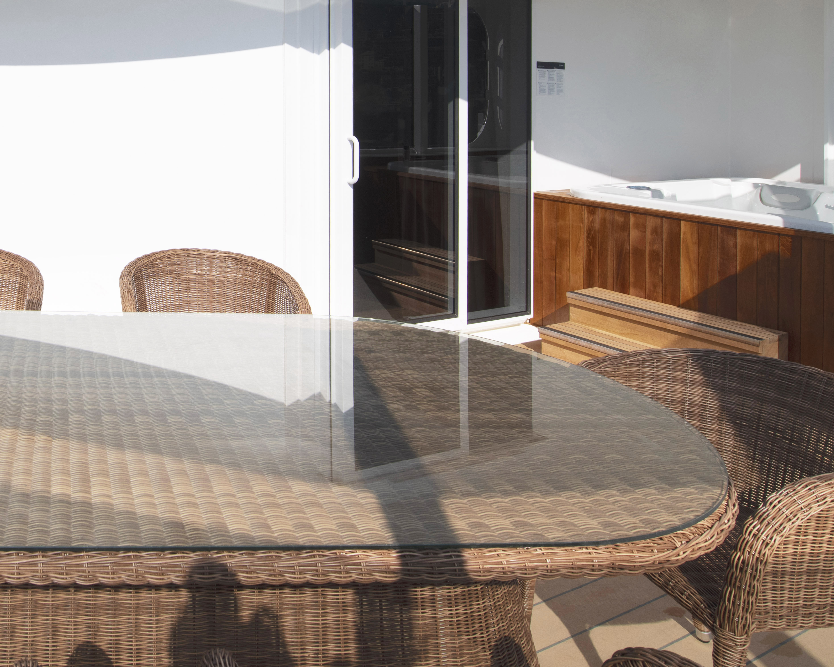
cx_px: 91
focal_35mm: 31
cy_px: 95
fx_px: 765
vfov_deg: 43.9
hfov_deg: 50.9
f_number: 11
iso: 200
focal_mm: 15
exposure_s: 1/400
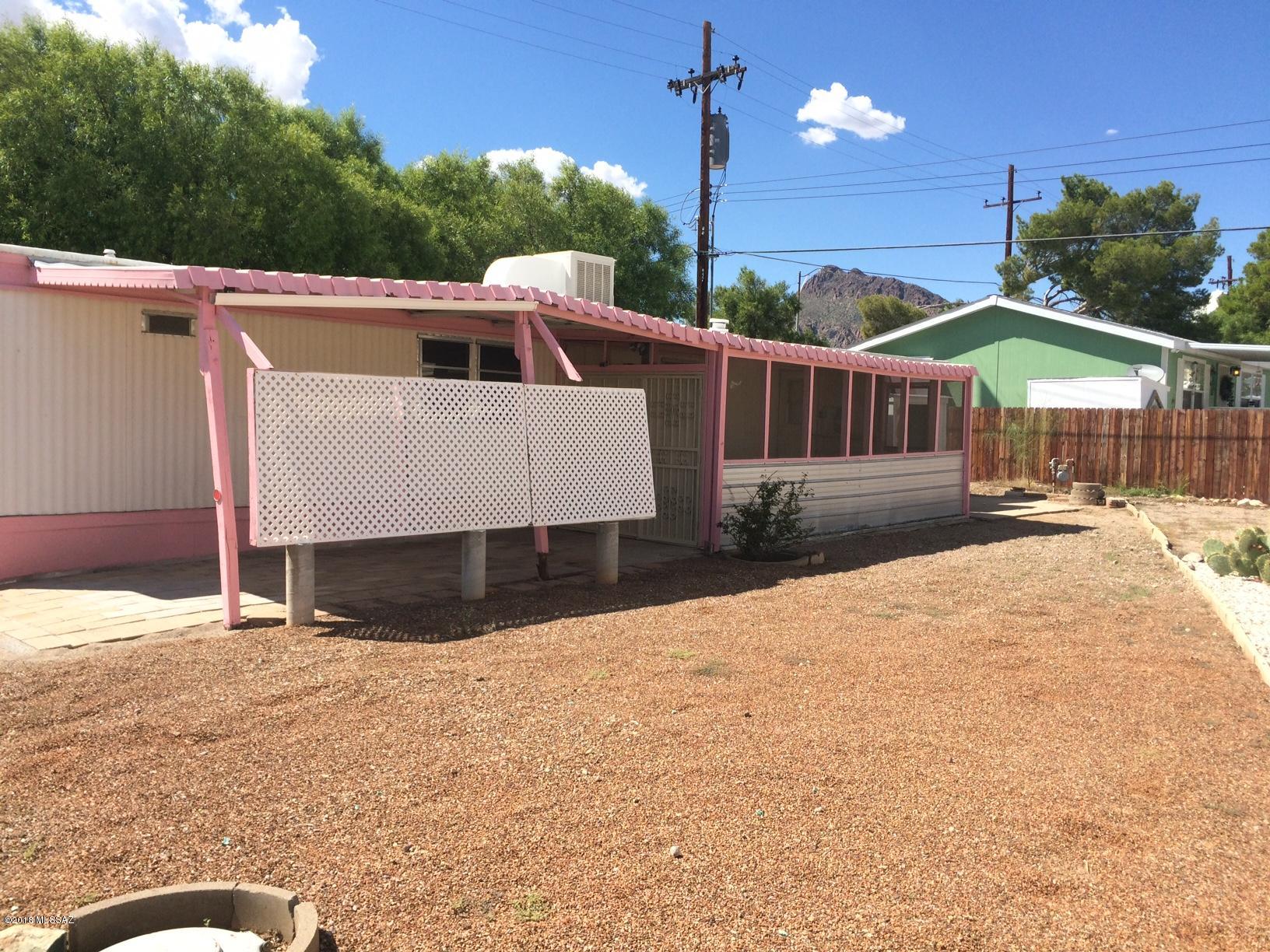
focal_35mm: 29
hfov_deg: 61.7
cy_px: 476
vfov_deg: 48.2
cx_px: 635
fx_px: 1064
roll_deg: -2.1
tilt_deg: -4.5
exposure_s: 1/1953
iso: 32
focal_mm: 4.15
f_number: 2.2
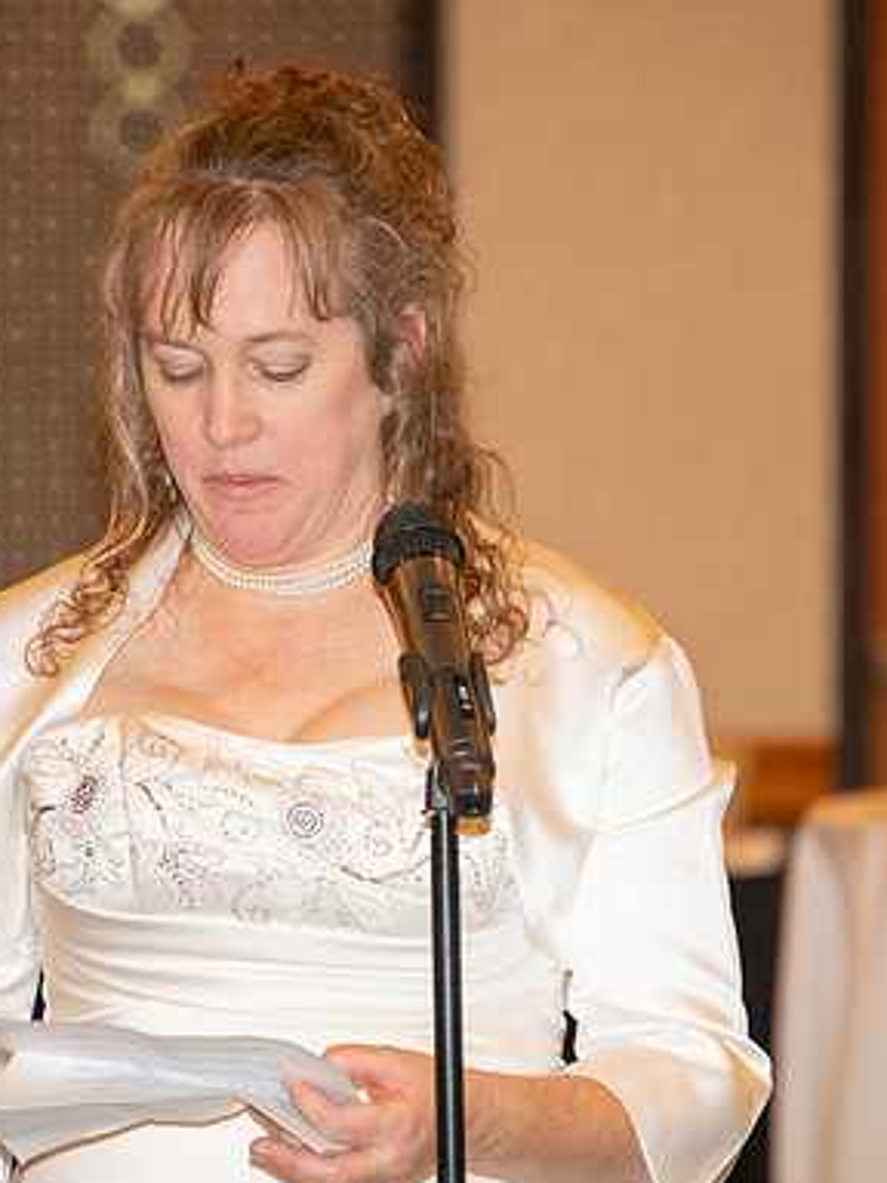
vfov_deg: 5.9
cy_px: 593
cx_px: 382
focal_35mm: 334
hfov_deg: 4.5
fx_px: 11411
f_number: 5.6
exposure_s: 1/60
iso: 2000
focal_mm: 230
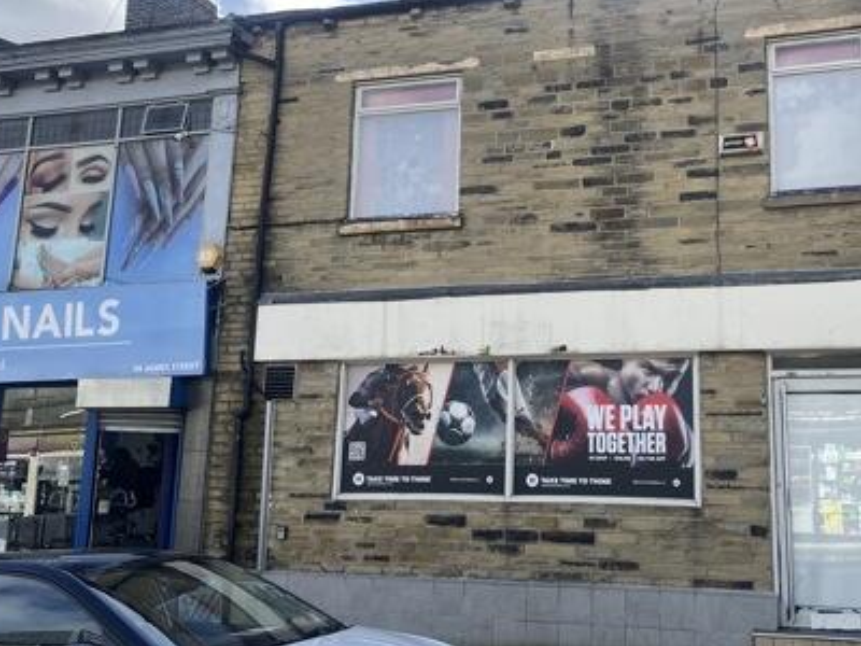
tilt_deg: +9.9
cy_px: 306
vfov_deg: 36.8
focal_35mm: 39
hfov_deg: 47.0
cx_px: 579
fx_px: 970
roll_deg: -0.5
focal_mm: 4.2
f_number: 1.6
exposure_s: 1/1072
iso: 32
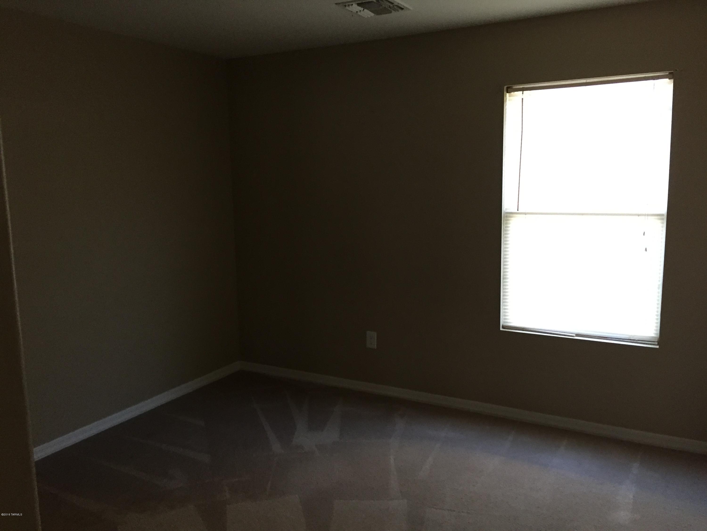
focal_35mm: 29
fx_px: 592
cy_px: 266
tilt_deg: -7.6
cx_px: 354
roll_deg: +1.0
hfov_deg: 61.7
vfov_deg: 48.2
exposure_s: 1/30
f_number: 2.2
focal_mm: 4.15
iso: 250
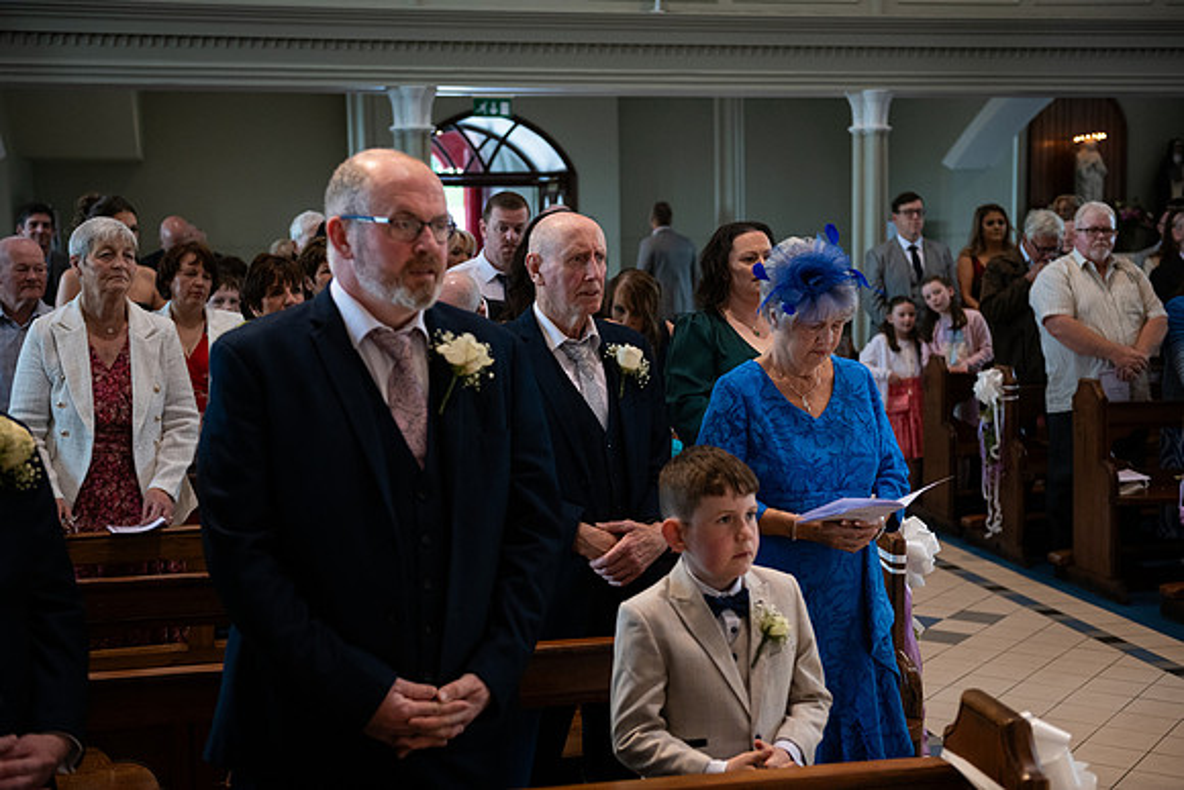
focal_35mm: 52
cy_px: 395
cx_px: 592
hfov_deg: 38.2
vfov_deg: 26.0
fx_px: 1711
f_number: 3.5
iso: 800
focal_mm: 52
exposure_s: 1/160
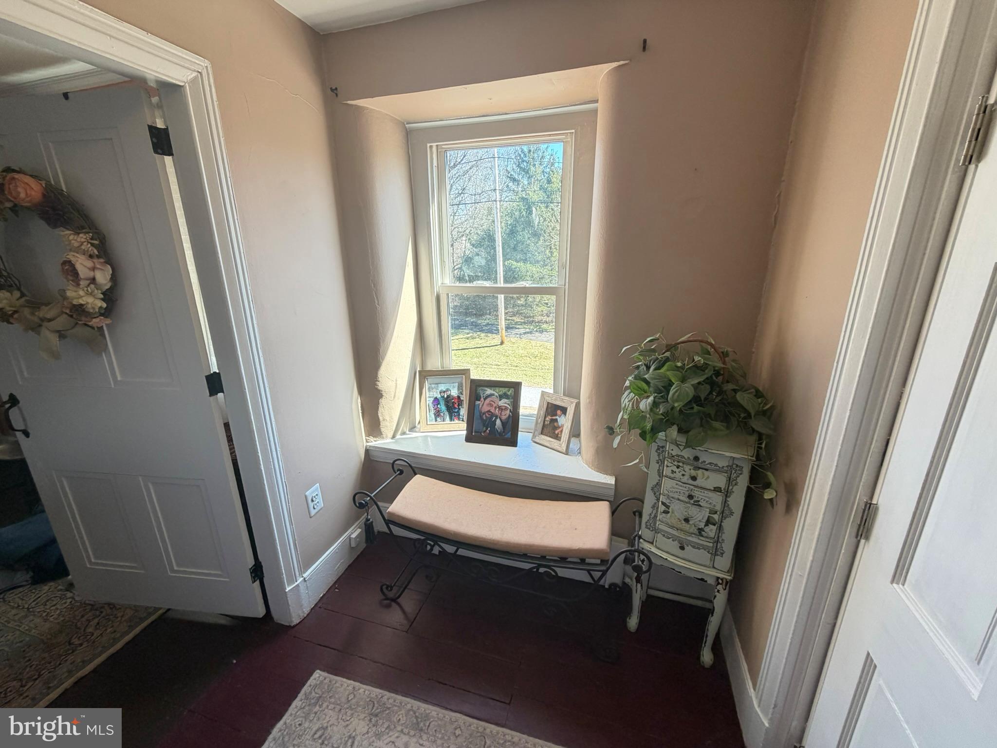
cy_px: 374
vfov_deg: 85.7
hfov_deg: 102.1
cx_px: 498
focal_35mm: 14
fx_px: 403
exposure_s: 1/121
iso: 125
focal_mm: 2.22
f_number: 2.2
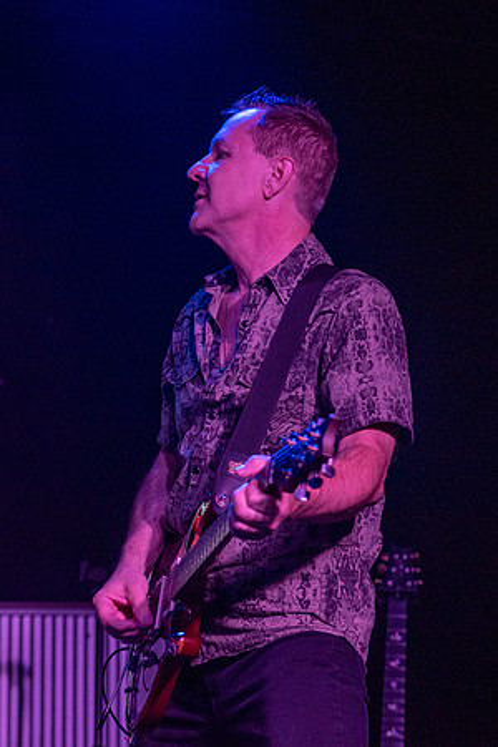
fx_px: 2661
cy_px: 306
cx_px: 203
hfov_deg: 10.7
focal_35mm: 128
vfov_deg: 16.0
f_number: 3.2
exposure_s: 1/320
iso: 800
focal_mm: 70
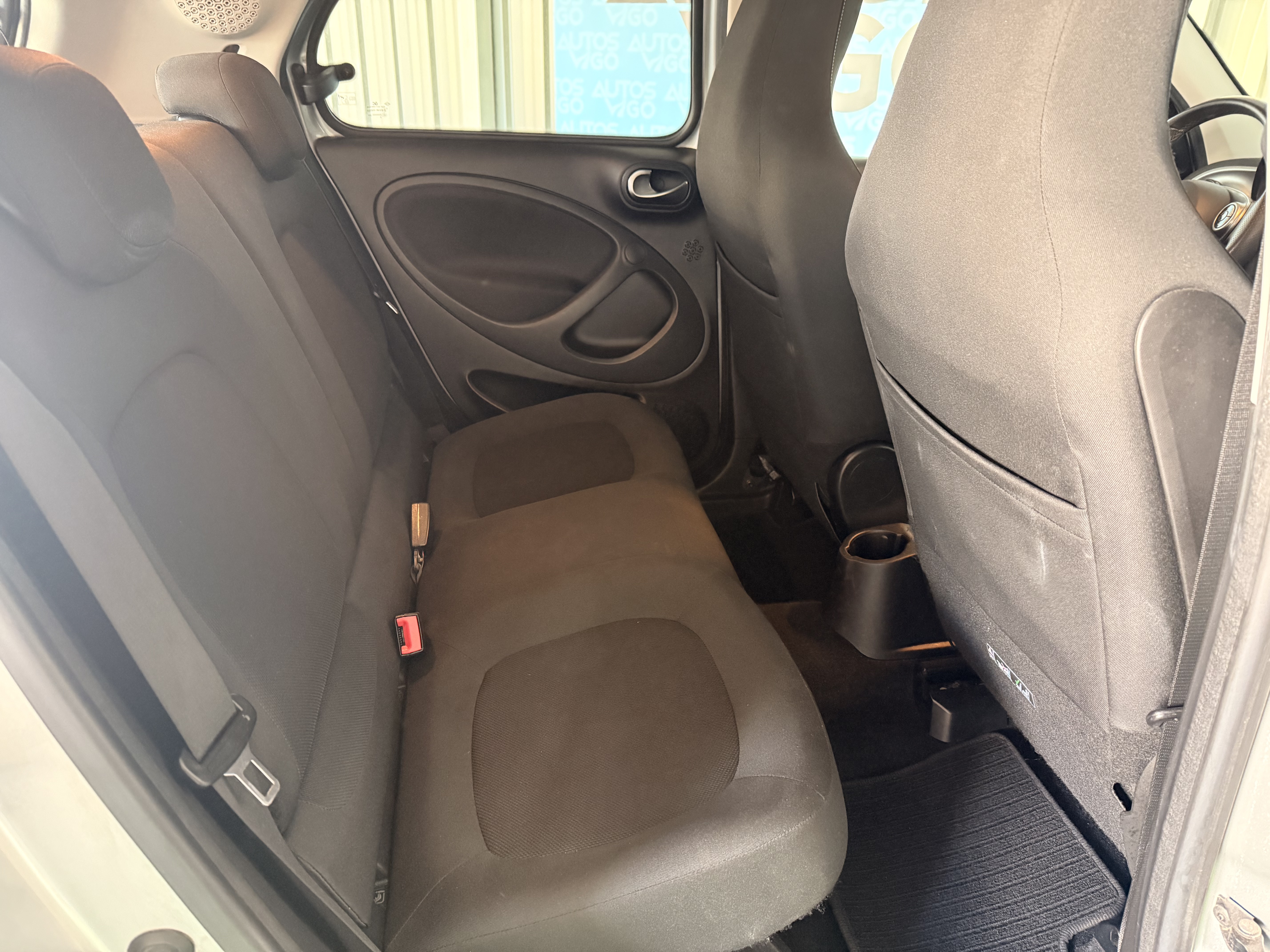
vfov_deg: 56.8
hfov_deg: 71.6
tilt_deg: -24.2
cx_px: 635
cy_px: 476
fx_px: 881
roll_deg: -1.4
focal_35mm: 24
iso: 1000
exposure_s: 1/40
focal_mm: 6.76
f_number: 1.78
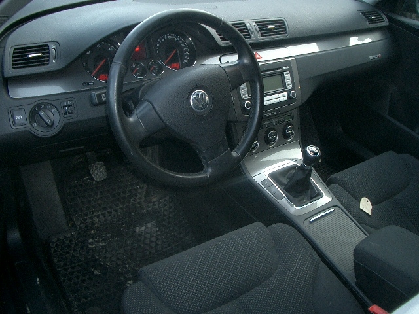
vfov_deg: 40.7
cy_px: 157
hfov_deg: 52.6
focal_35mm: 35
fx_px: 424
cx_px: 210
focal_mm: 5.8
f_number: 2.6
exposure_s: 1/40
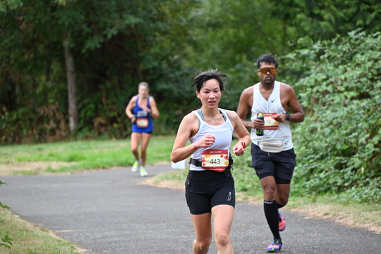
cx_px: 190
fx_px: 2117
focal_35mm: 200
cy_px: 127
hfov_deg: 10.3
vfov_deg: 6.9
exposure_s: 1/250
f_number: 6.3
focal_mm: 200
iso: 900
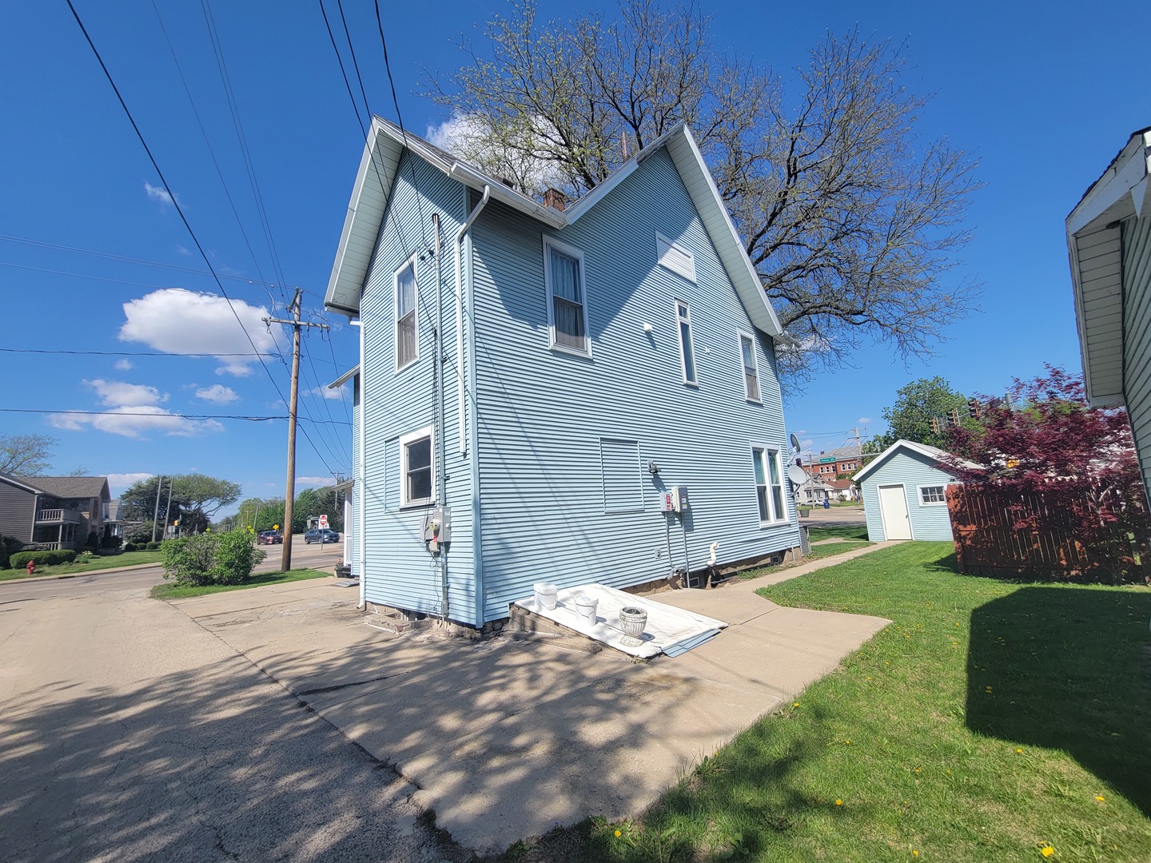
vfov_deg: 89.9
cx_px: 576
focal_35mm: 13
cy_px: 432
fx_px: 432
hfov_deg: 106.2
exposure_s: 1/1765
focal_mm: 2.2
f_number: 2.2
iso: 50
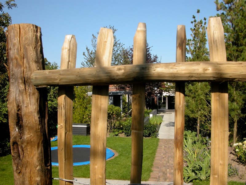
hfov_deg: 52.6
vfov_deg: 40.7
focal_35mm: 35
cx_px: 123
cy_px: 92
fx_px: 249
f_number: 5.6
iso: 100
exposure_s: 1/305
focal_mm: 8.9
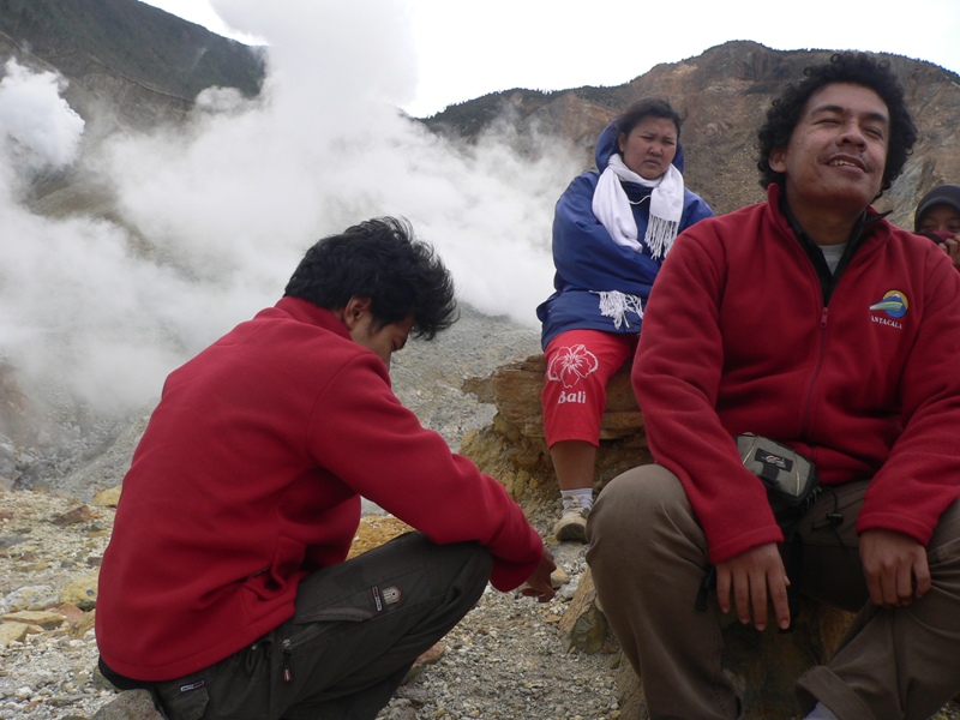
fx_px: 998
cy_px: 360
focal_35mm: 36
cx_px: 480
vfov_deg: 39.7
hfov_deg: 51.4
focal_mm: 6
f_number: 4
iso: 80
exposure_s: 1/320
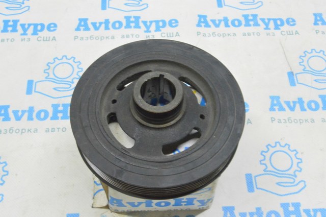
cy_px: 108
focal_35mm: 48
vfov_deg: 28.0
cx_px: 163
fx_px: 434
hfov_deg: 41.2
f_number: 20
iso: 6400
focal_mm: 32
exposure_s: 1/15
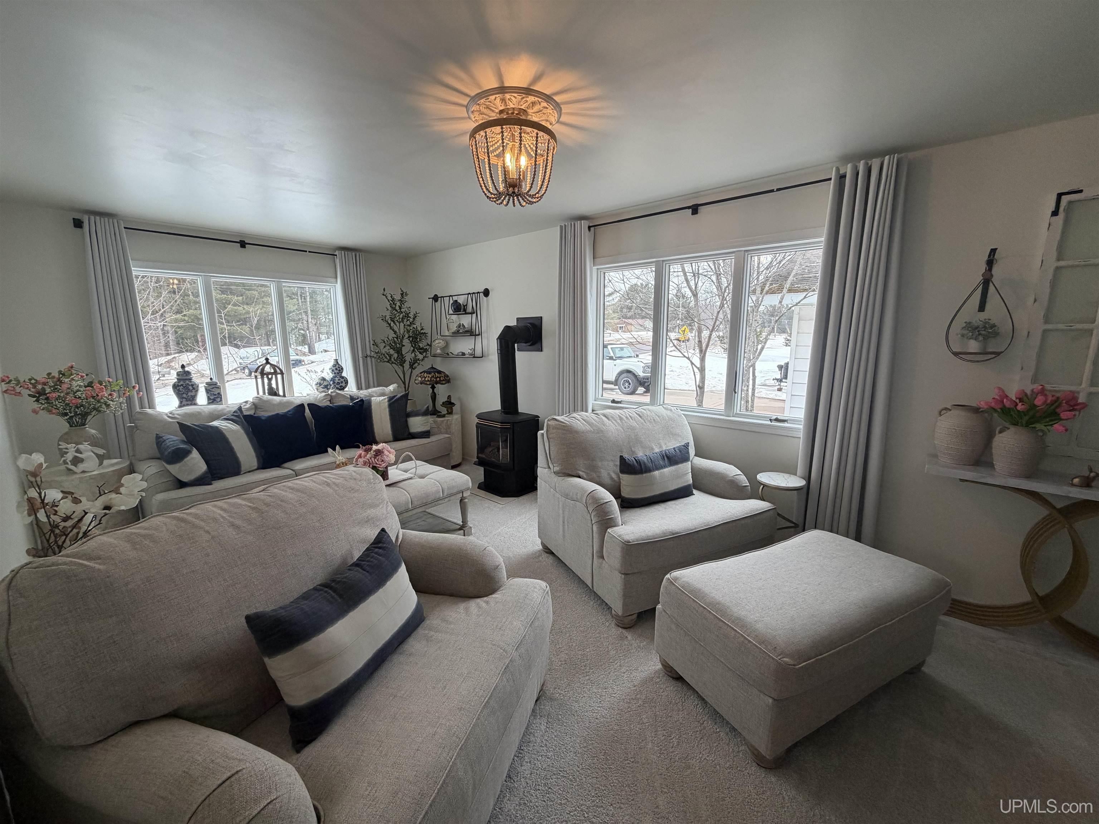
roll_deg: +0.5
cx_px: 550
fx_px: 444
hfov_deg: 102.1
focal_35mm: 14
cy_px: 412
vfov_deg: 85.7
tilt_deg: -10.7
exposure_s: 1/120
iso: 160
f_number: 2.2
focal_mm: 2.22
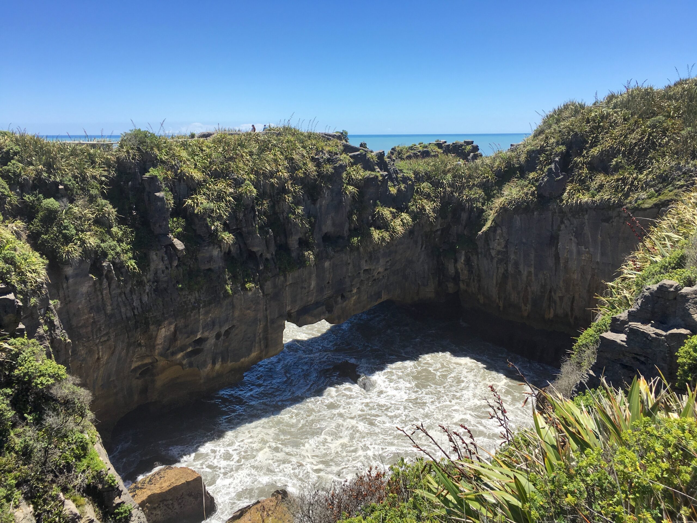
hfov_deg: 61.7
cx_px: 348
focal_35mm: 29
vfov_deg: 48.2
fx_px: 584
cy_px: 262
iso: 25
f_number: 2.2
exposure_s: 1/1451
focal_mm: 4.15
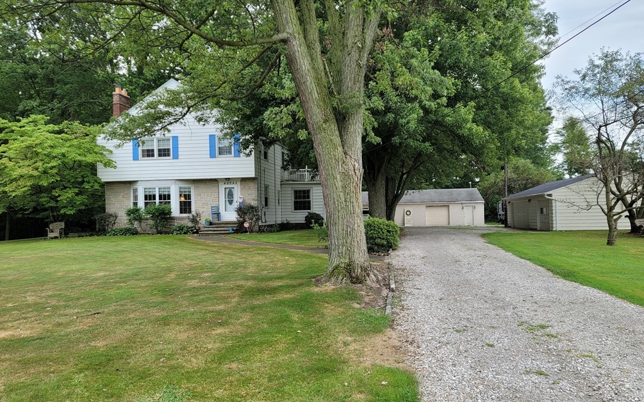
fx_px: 474
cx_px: 326
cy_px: 218
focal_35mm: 27
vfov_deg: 46.0
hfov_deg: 68.4
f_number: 1.8
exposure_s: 1/264
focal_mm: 7
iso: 20
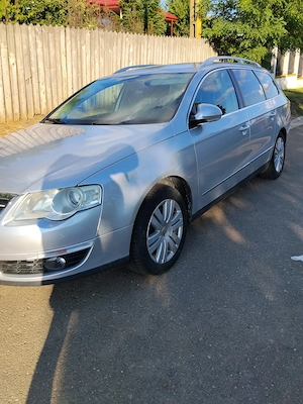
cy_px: 202
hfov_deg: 48.2
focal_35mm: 29
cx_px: 152
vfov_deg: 61.7
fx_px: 338
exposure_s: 1/834
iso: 50
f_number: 1.8
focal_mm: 4.22
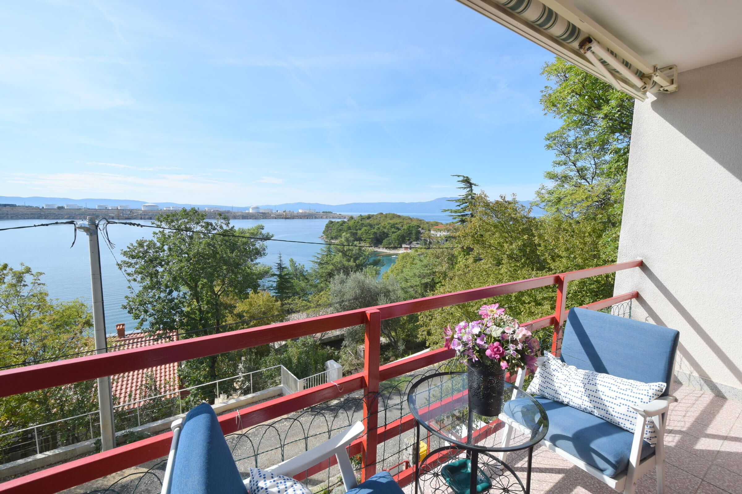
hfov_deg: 100.4
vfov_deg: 77.3
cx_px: 371
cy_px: 247
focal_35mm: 15
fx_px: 309
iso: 200
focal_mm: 10
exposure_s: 1/320
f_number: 9
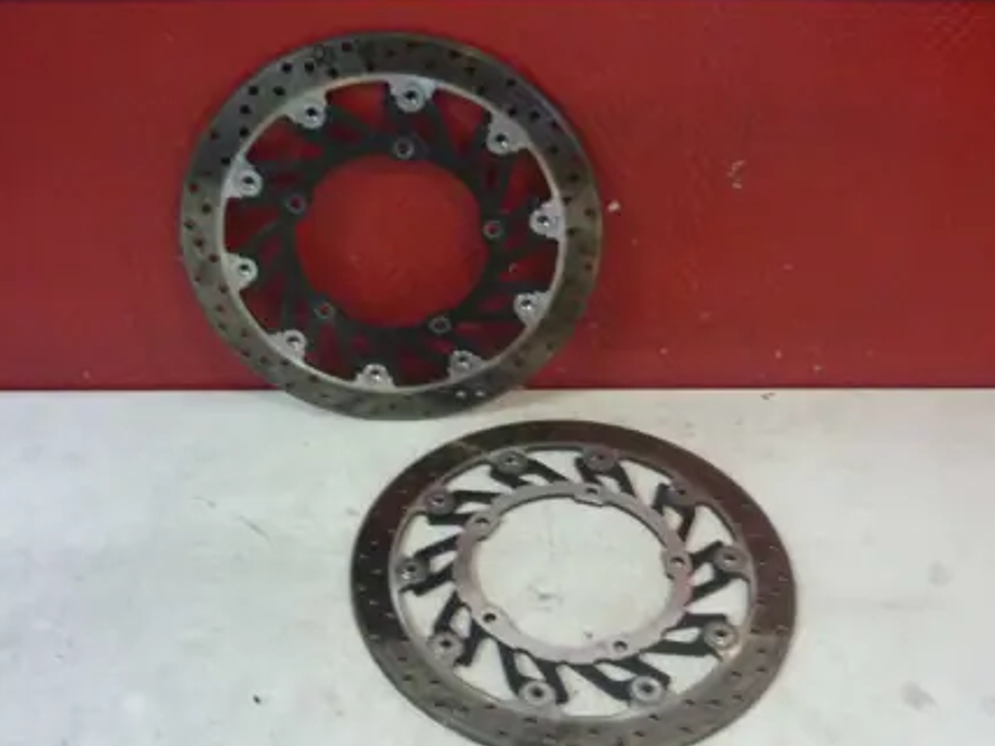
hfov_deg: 50.1
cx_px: 463
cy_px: 393
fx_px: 1064
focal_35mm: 37
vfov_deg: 38.7
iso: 400
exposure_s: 1/15
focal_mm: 5.5
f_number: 2.8
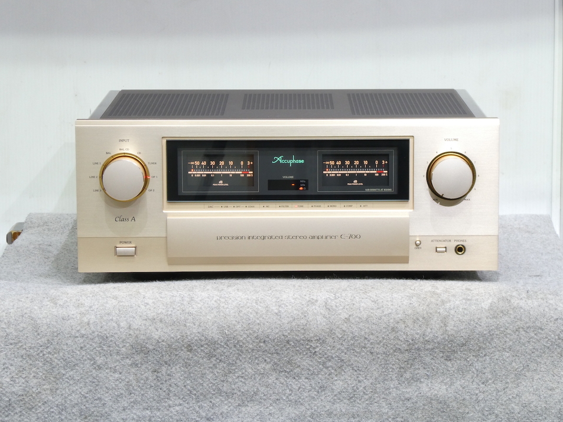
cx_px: 283
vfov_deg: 10.9
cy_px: 212
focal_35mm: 136
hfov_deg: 14.5
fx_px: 2212
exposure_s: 1/4
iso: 200
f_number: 5.3
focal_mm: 24.2
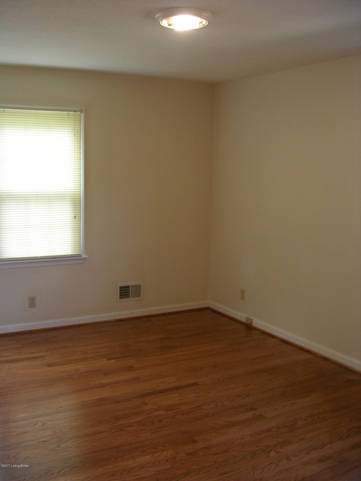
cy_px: 240
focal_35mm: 38
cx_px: 180
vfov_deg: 49.0
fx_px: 528
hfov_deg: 37.7
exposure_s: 1/13.3
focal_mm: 5.8
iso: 50
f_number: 2.8
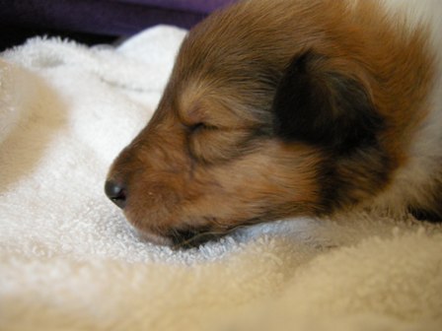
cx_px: 221
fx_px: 447
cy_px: 166
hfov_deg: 52.6
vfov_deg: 40.7
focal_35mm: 35
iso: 400
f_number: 2.7
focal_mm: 7.5
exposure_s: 1/30.3
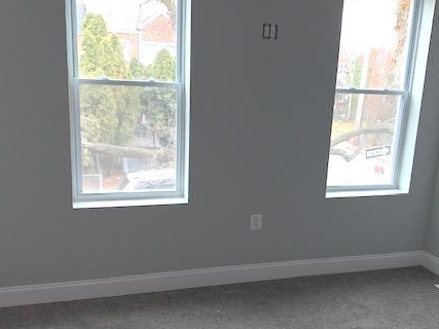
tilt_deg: -16.0
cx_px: 268
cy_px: 194
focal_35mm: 39
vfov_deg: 36.7
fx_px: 494
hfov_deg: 47.5
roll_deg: -3.7
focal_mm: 4.25
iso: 25
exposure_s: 1/156
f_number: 1.8
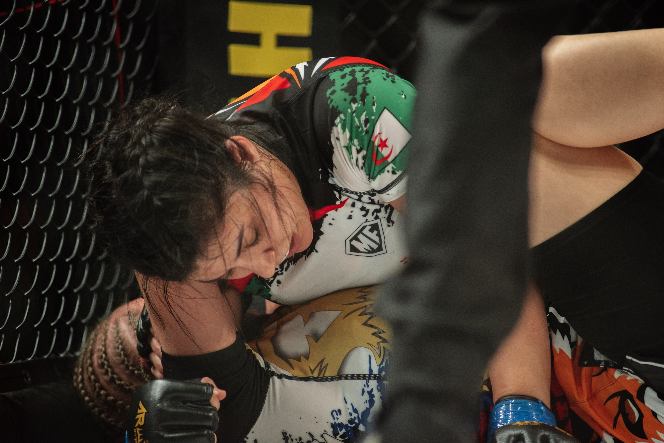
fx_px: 3690
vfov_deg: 6.9
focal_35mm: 200
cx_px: 332
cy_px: 222
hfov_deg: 10.3
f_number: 4
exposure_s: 1/500
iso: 2000
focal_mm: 200
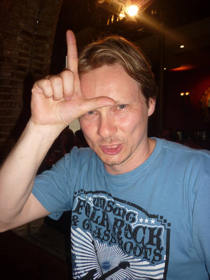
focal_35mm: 33
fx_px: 267
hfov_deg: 42.9
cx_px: 105
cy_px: 140
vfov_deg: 55.4
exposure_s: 1/60
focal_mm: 5.5
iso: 100
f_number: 2.8
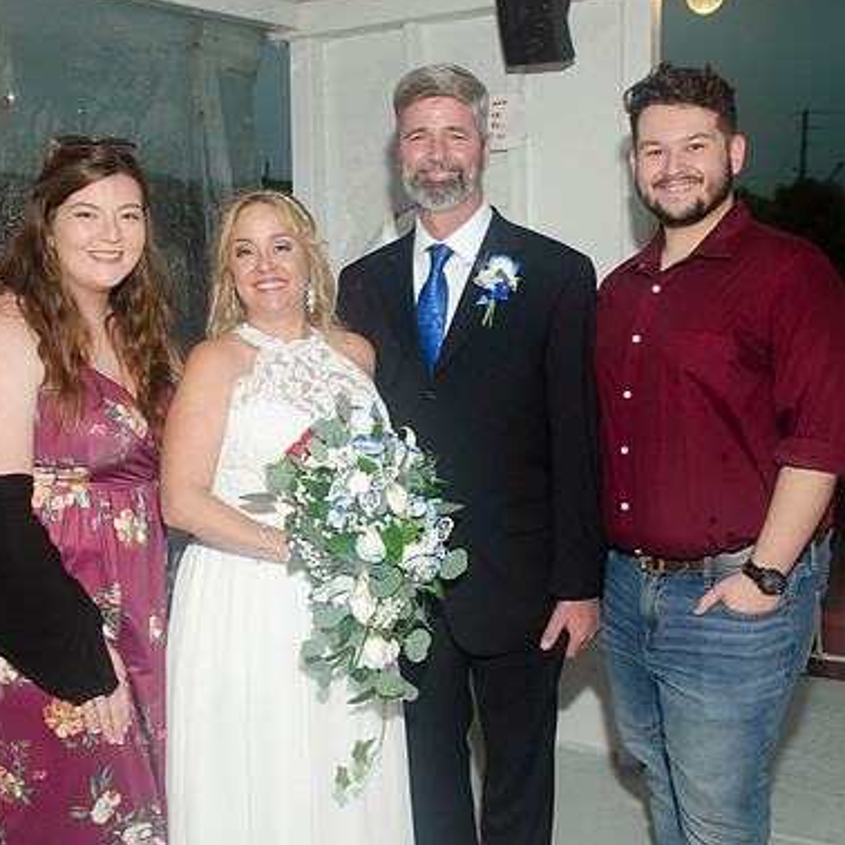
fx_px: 1077
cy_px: 418
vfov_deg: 42.8
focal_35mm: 39
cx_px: 387
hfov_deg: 42.8
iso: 400
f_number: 5.6
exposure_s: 1/125
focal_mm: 20
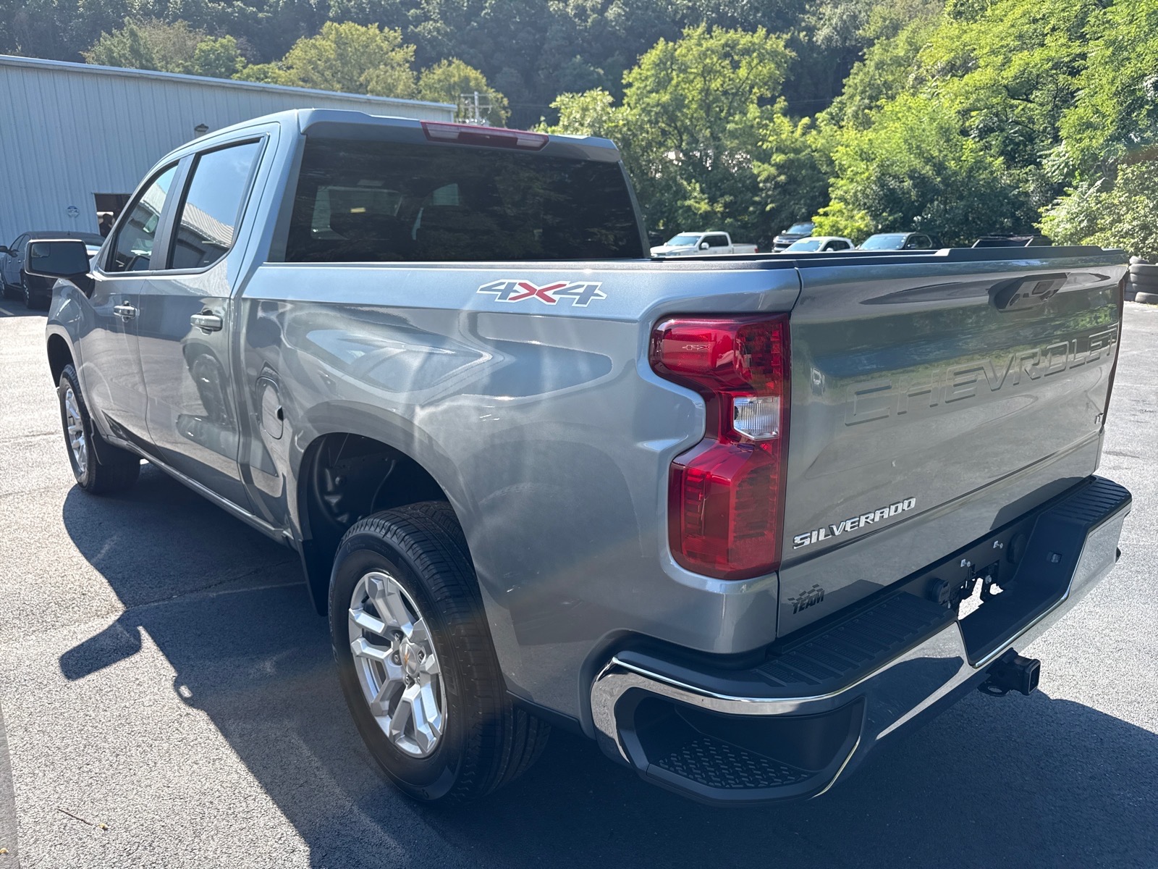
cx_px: 579
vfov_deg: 56.8
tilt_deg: -11.5
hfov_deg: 71.6
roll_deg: +1.7
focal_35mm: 24
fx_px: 803
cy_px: 434
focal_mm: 6.76
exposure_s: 1/1618
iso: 100
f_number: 1.78
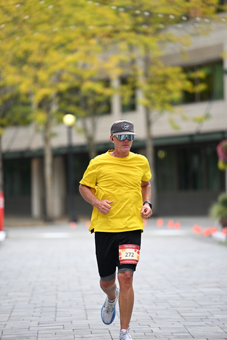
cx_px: 114
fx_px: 1890
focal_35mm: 200
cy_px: 170
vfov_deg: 10.3
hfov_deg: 6.9
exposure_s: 1/2000
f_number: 2.8
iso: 640
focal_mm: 200
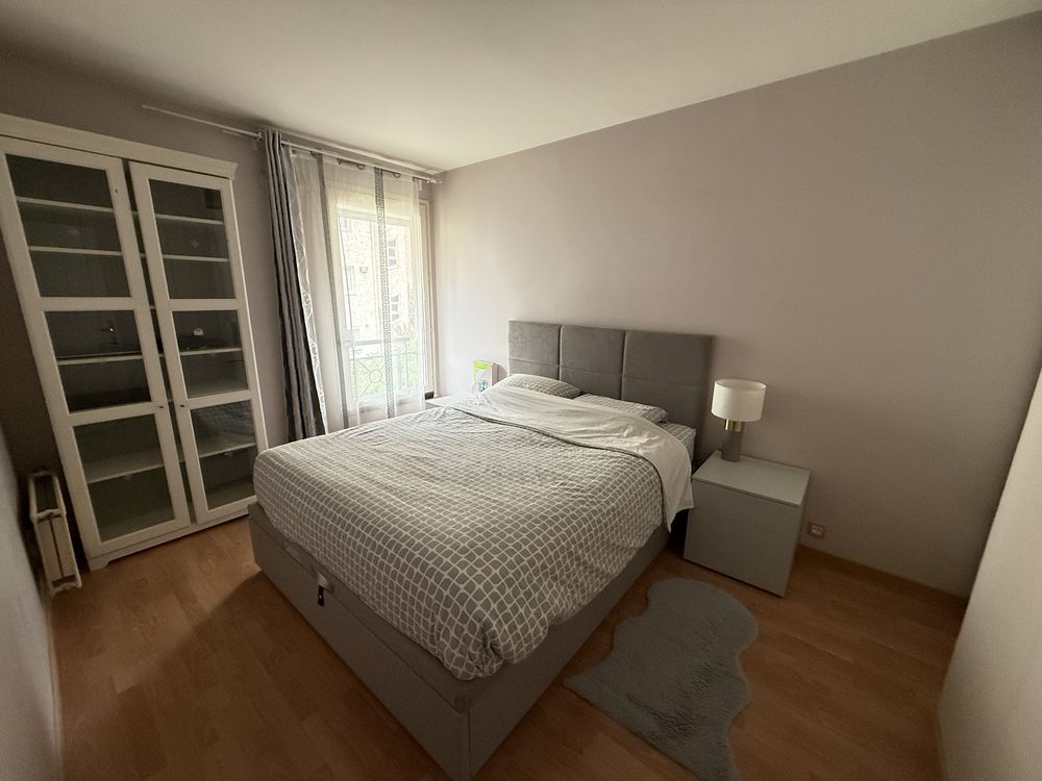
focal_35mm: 14
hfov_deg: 102.1
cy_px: 390
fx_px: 421
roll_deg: -0.7
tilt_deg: -13.3
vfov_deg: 85.7
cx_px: 521
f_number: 2.2
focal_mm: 2.22
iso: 400
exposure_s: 1/95
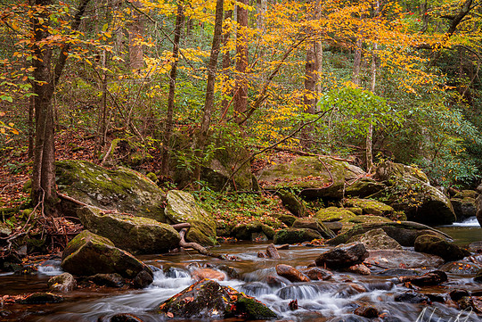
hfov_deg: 43.6
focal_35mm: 45
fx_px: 603
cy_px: 167
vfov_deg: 29.9
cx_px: 225
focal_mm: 28
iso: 100
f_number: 13
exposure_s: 1/2
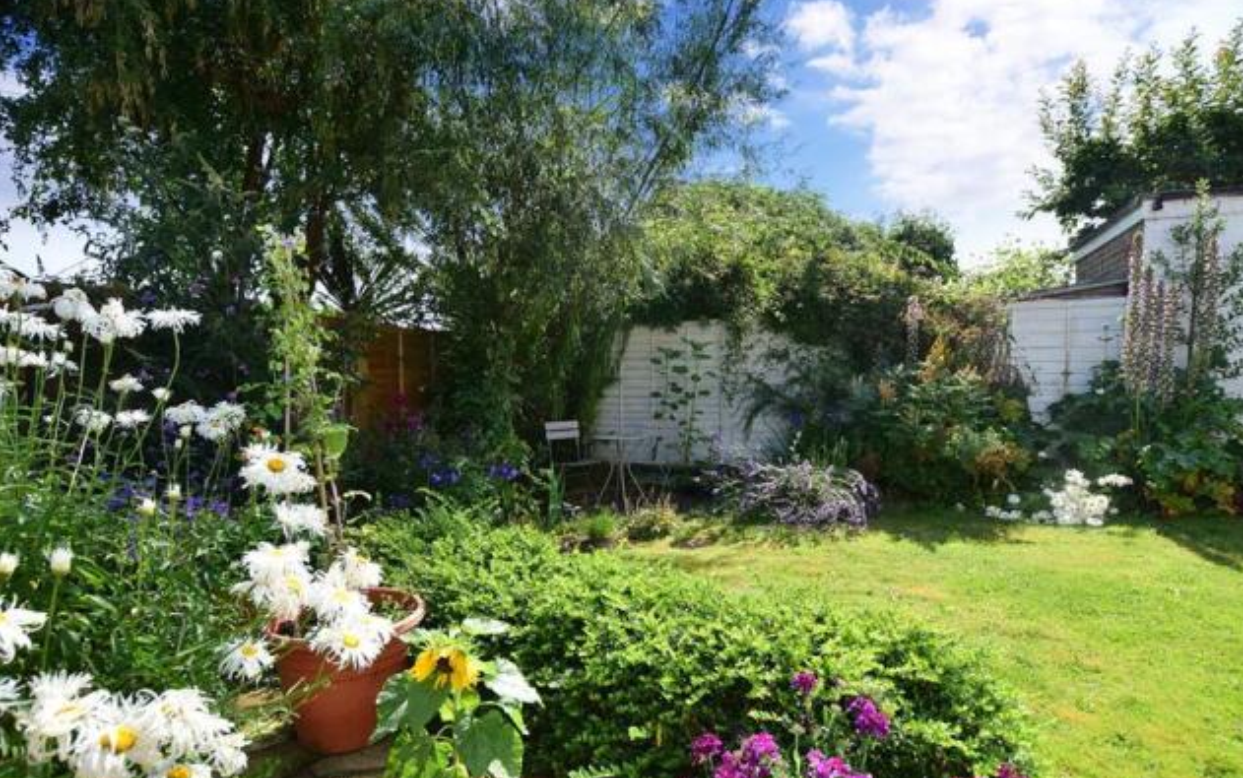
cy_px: 419
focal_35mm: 18
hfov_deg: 90.2
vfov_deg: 64.2
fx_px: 619
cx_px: 613
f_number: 9
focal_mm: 11.5
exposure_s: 1/800
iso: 400
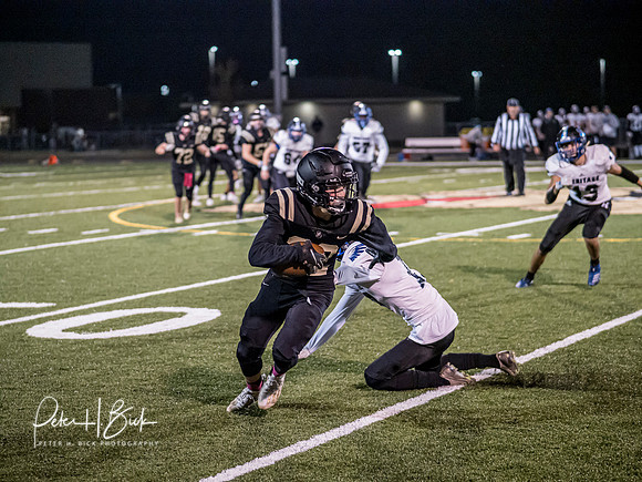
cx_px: 321
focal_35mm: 90
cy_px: 241
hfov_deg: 21.8
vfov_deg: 16.4
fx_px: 1669
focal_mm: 45
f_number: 1.2
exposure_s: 1/1250
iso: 3200
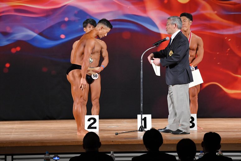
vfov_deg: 6.8
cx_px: 120
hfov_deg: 10.2
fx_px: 1352
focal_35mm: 202
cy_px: 80
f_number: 5.6
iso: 4000
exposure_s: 1/400
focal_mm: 135
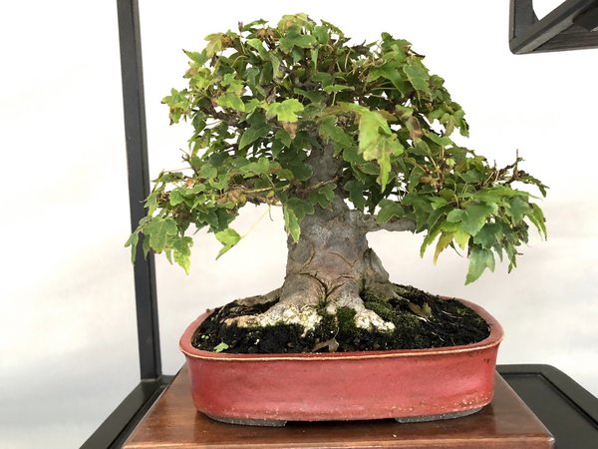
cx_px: 299
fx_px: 484
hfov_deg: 63.4
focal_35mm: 28
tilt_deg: -2.1
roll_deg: +2.7
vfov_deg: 49.7
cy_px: 224
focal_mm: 3.99
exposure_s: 1/15
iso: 80
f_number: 1.8
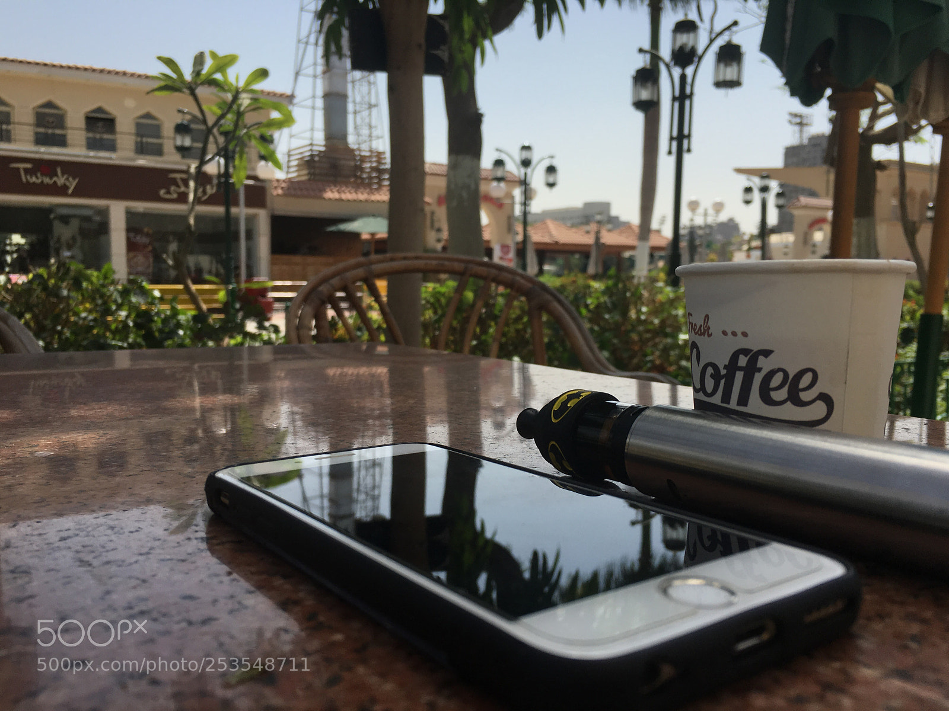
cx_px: 474
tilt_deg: -5.4
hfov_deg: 61.7
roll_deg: +0.0
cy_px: 356
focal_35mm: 29
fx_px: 795
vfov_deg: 48.2
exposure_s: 1/1241
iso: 25
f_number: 2.2
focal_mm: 4.15
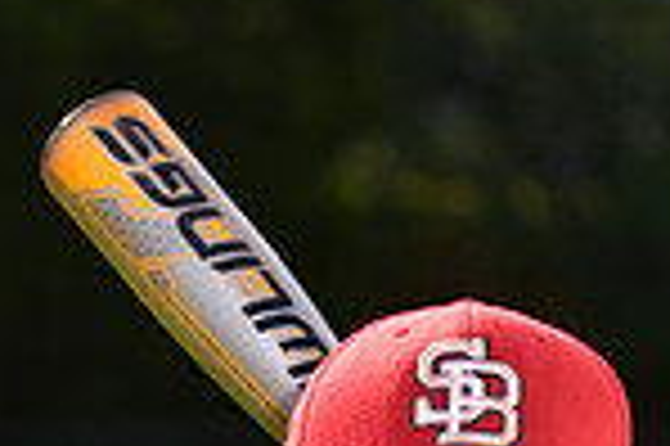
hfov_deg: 5.2
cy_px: 1059
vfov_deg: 3.4
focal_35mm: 398
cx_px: 461
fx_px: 7399
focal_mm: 102
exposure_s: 1/250
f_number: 5.6
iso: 80
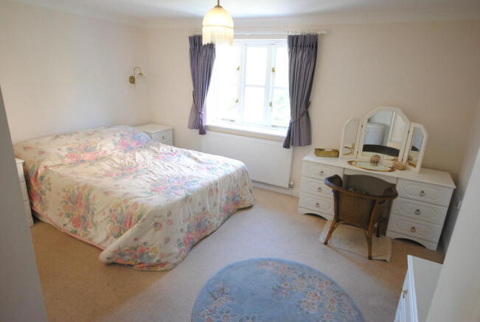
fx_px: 281
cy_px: 161
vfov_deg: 59.7
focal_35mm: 21
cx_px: 240
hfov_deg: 81.1
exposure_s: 1/30
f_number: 4.8
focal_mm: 14
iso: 1000
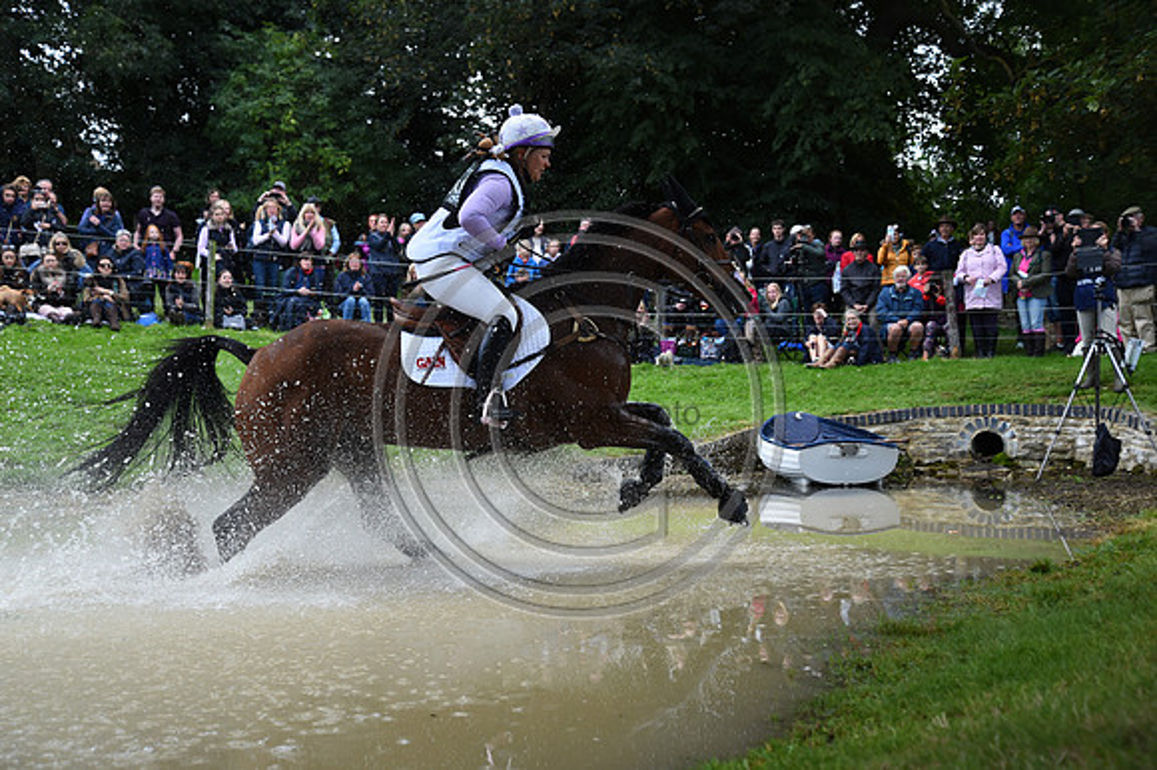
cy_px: 385
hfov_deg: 41.1
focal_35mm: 48
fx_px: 1542
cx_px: 578
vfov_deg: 28.0
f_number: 4.2
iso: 1250
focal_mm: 48
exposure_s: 1/1600
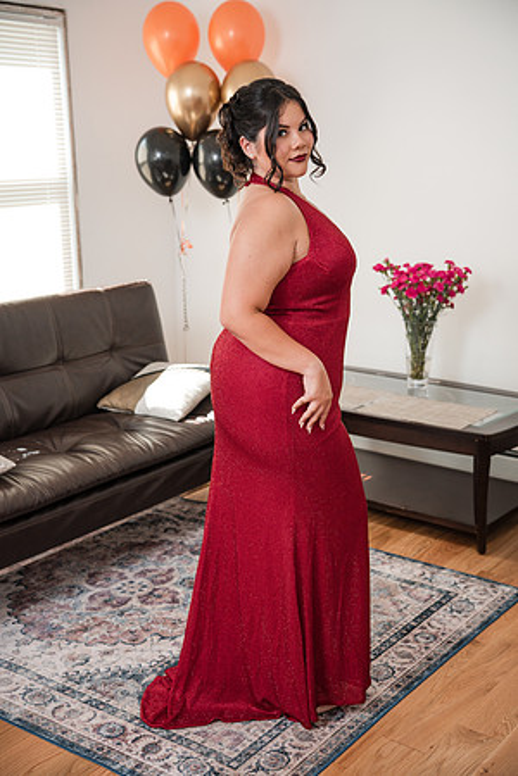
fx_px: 1036
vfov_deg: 41.1
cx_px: 259
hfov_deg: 28.1
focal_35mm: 48
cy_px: 388
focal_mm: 48
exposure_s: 1/250
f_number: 3.2
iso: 640
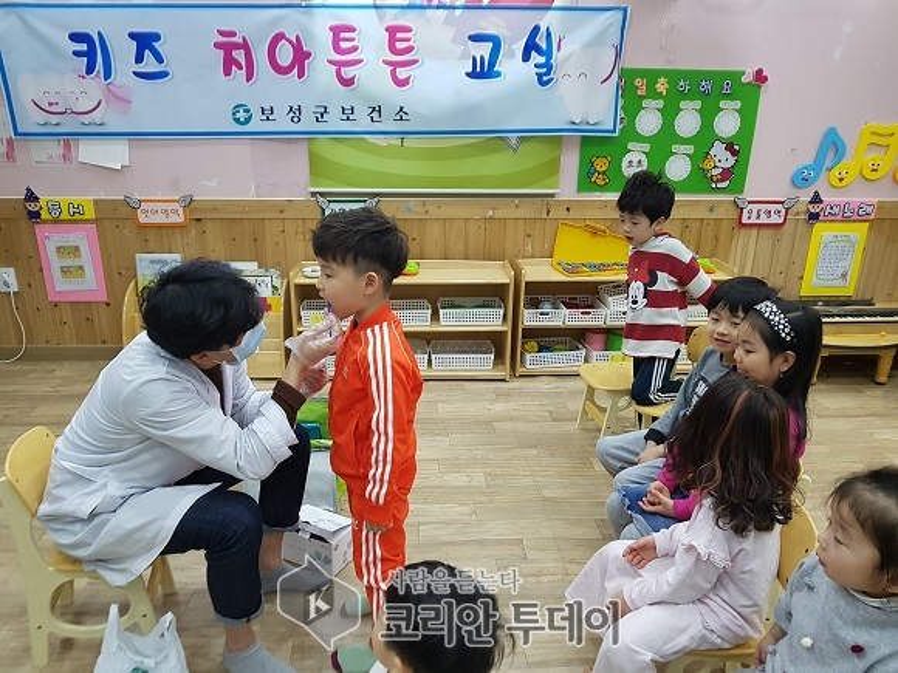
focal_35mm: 26
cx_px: 449
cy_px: 336
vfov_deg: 53.1
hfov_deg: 67.3
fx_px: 674
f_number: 1.7
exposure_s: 1/40
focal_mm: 4.2
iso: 160
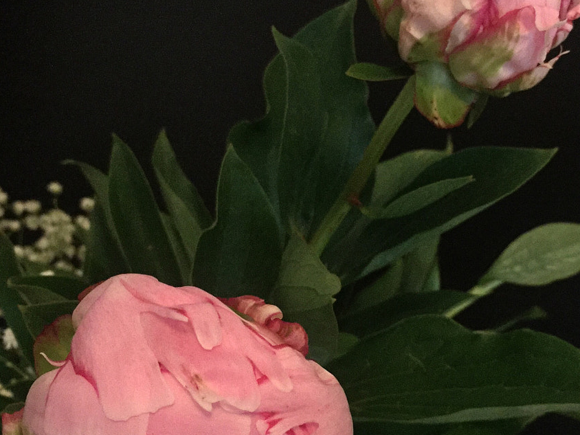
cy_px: 267
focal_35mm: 55
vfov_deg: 26.5
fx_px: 922
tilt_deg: -12.1
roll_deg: -9.8
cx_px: 381
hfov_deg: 34.6
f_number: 2.2
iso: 250
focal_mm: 4.15
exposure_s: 1/25
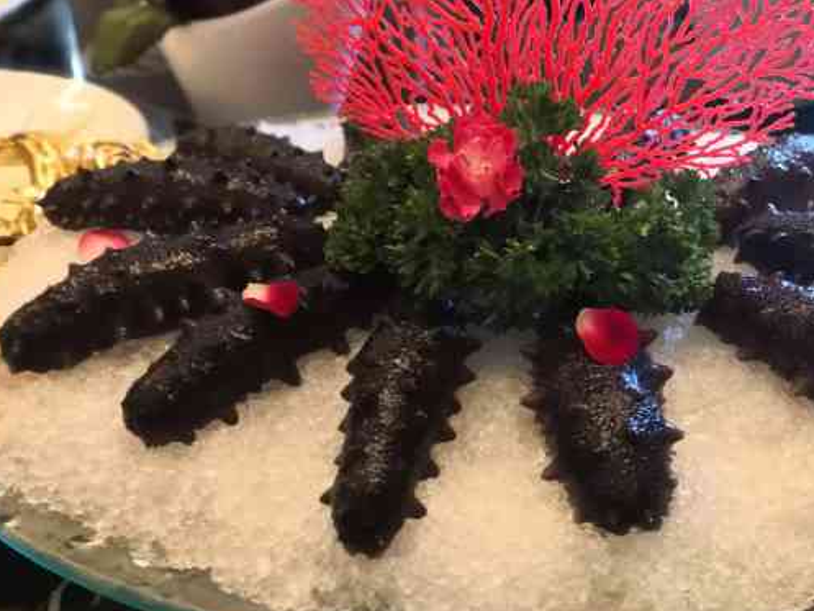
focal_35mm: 38
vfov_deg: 37.6
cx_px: 529
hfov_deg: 48.3
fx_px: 894
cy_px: 245
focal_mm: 3.95
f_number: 4
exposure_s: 1/25
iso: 400
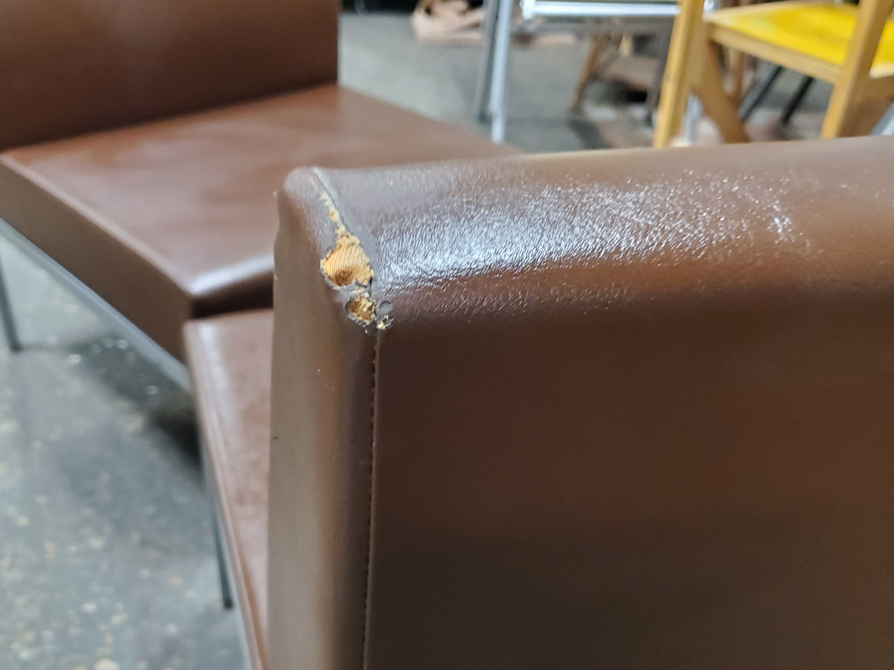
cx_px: 443
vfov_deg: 39.8
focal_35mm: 35
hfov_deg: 52.6
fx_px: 904
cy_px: 489
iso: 500
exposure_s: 1/33
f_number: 1.5
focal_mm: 4.3
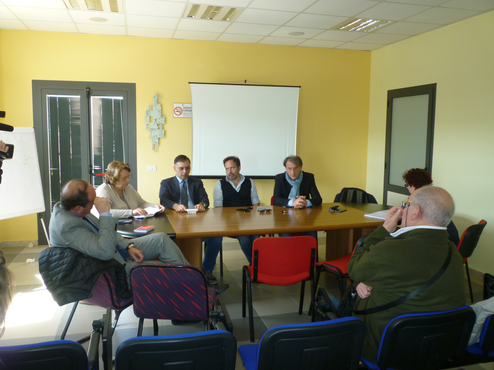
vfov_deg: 48.2
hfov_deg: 61.7
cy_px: 185
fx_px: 414
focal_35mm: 29
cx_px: 247
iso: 160
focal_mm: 5.2
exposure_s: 1/30
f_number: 3.3
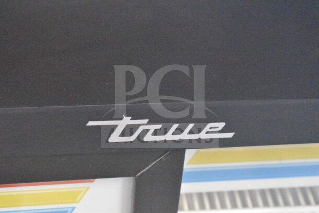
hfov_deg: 24.6
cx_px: 160
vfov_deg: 16.6
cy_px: 106
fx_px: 731
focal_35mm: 82
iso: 25600
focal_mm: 55
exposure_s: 1/60
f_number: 5.6
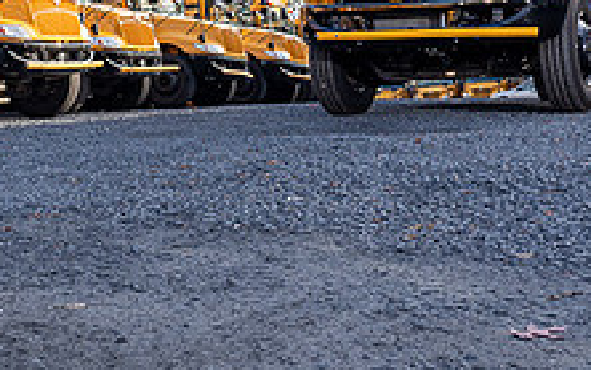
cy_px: -71
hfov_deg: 31.4
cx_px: 144
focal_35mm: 64
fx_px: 1031
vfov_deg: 19.2
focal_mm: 24
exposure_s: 1/250
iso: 125
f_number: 5.6
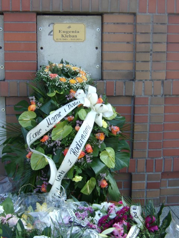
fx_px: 365
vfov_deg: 36.2
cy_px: 119
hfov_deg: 27.5
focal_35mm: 53
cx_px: 90
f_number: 4.2
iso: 80
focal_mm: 9.4
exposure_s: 1/150
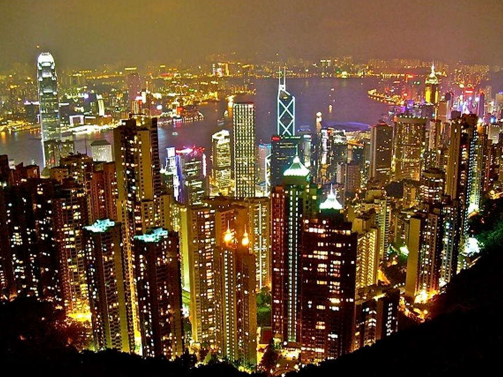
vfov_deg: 36.0
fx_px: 581
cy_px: 190
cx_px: 259
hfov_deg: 46.8
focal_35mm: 40
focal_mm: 6.3
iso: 200
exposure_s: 2
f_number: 2.8
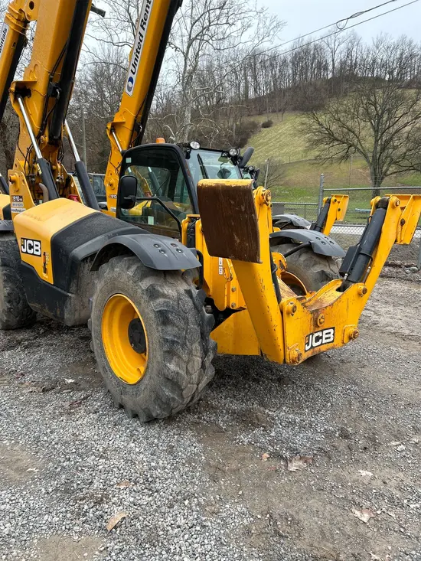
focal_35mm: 26
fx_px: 421
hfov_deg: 53.1
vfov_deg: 67.3
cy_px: 280
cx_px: 210
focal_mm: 5.7
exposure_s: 1/361
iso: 50
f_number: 1.5
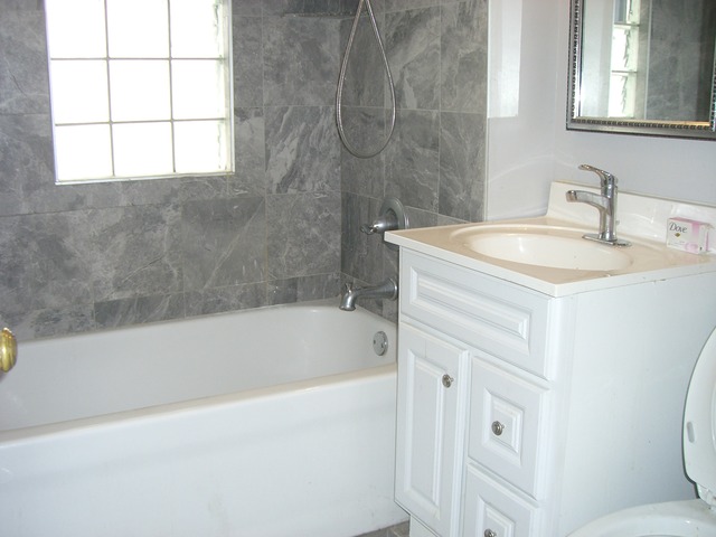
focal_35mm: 38
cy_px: 268
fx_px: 786
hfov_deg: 49.0
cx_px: 358
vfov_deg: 37.7
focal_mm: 6.2
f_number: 2.7
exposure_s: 1/60
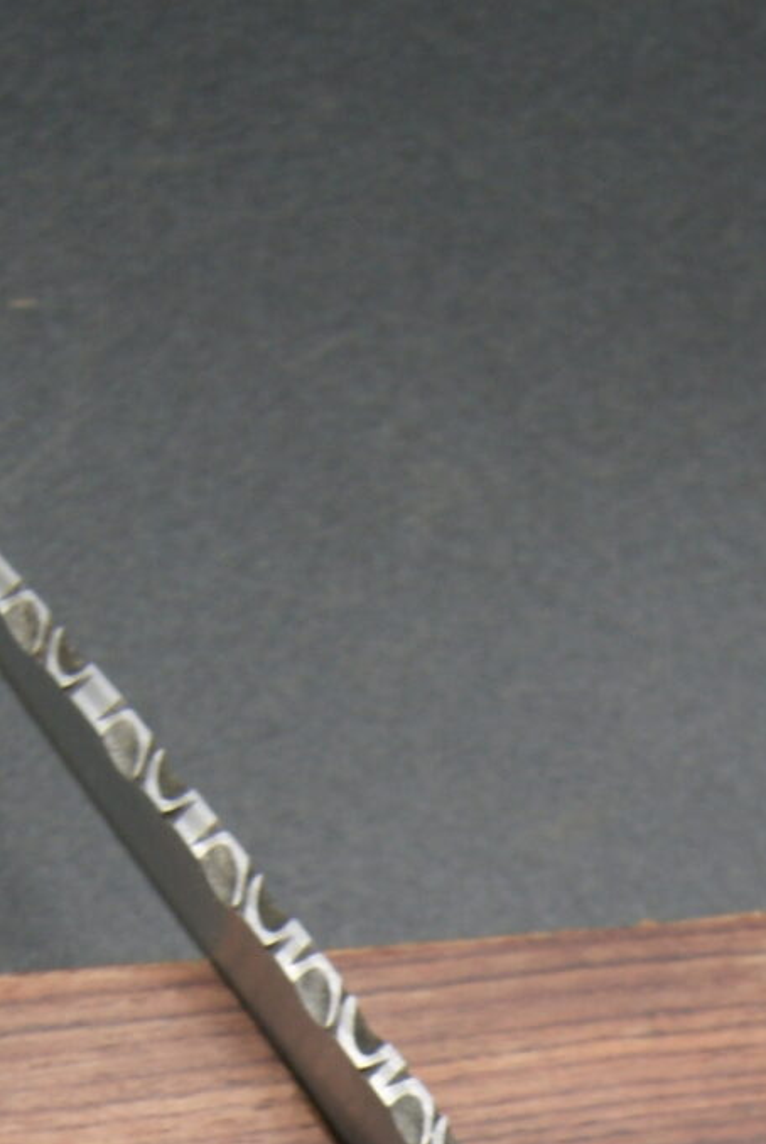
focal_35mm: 136
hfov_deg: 10.1
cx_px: 661
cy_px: 1930
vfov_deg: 13.7
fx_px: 4327
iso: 100
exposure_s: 1/40
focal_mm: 24
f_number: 4.5
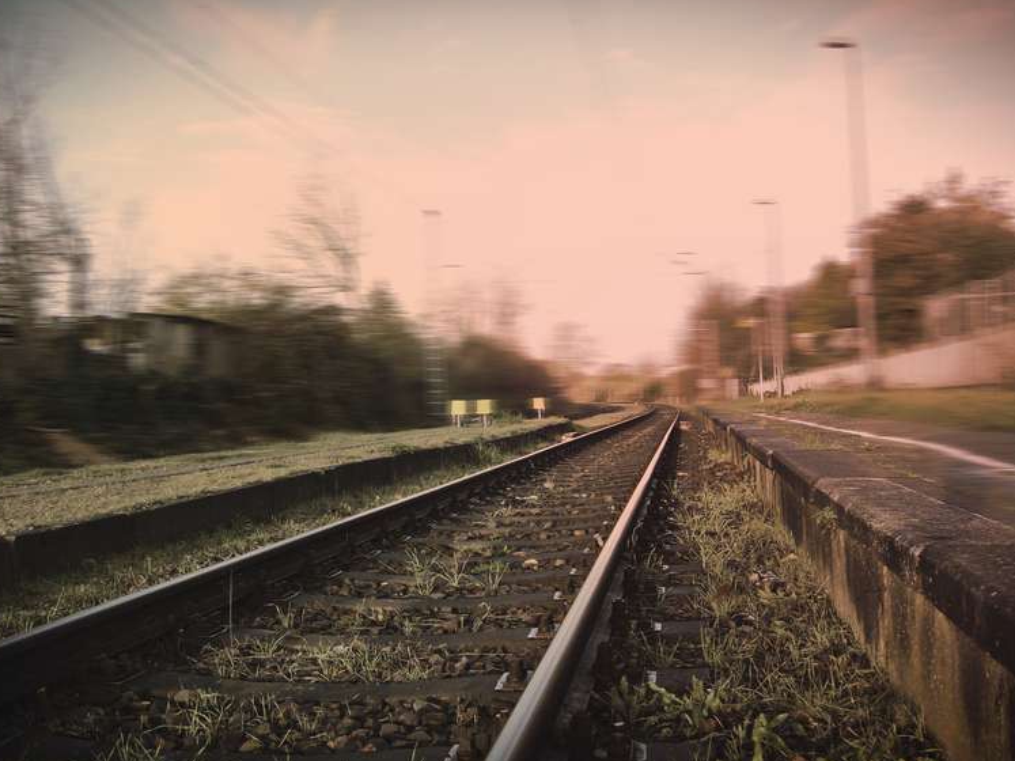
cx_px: 503
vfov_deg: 38.7
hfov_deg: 50.1
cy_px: 378
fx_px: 1085
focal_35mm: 37
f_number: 2.7
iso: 80
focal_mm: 6
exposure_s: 1/301
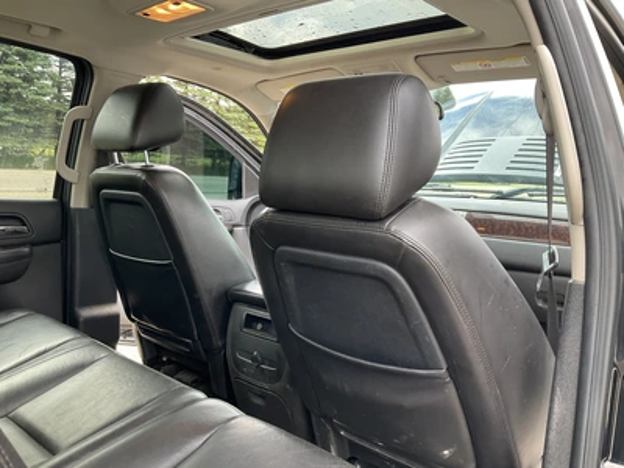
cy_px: 234
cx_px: 312
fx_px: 523
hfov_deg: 61.7
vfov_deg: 48.2
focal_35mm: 29
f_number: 1.8
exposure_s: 1/122
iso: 40
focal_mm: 3
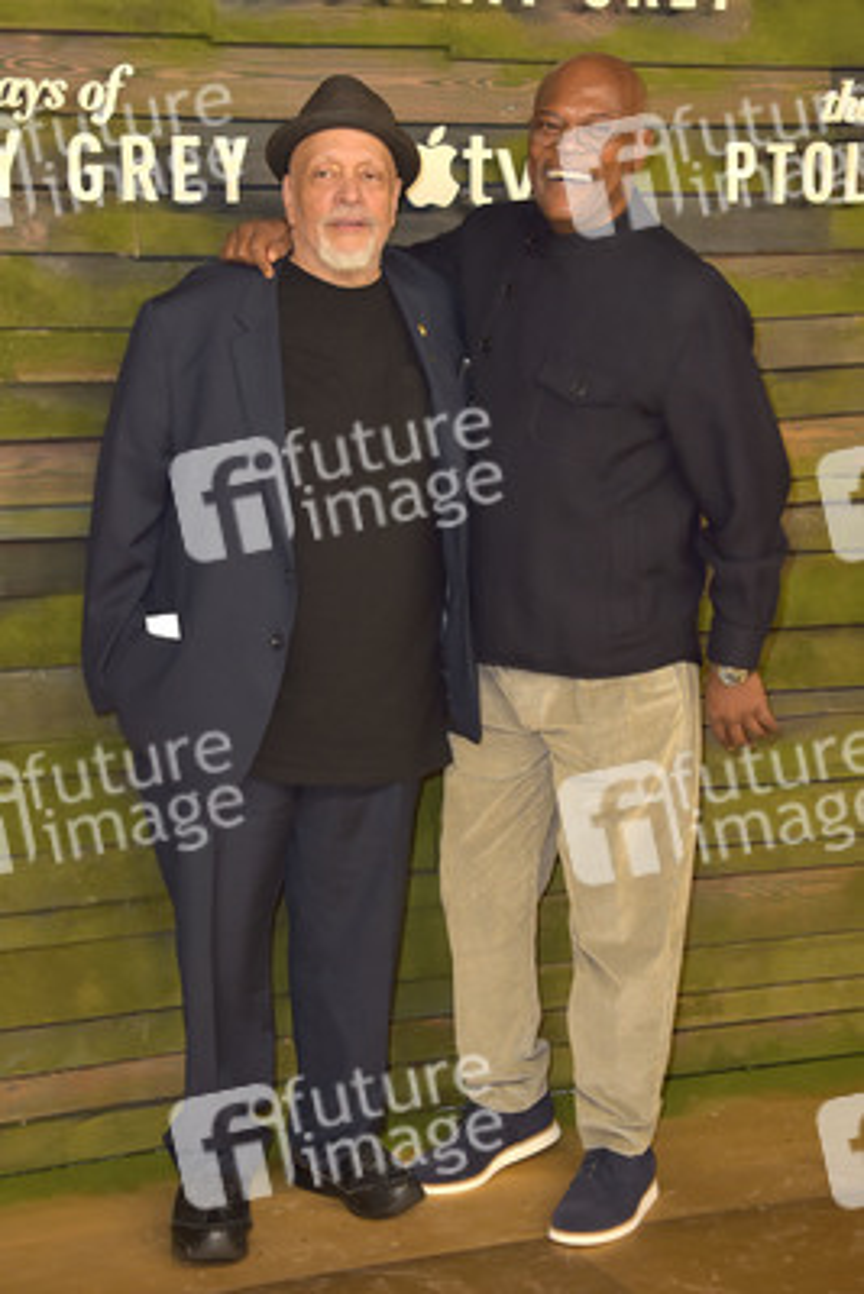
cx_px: 432
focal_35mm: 70
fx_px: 2518
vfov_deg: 28.8
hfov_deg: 19.5
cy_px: 647
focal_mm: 70
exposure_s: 1/250
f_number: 7.1
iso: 500
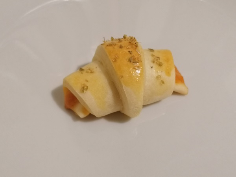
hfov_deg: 44.8
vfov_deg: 34.3
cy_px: 88
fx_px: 286
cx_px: 118
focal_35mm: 42
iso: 500
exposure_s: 1/25
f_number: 1.8
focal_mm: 4.75
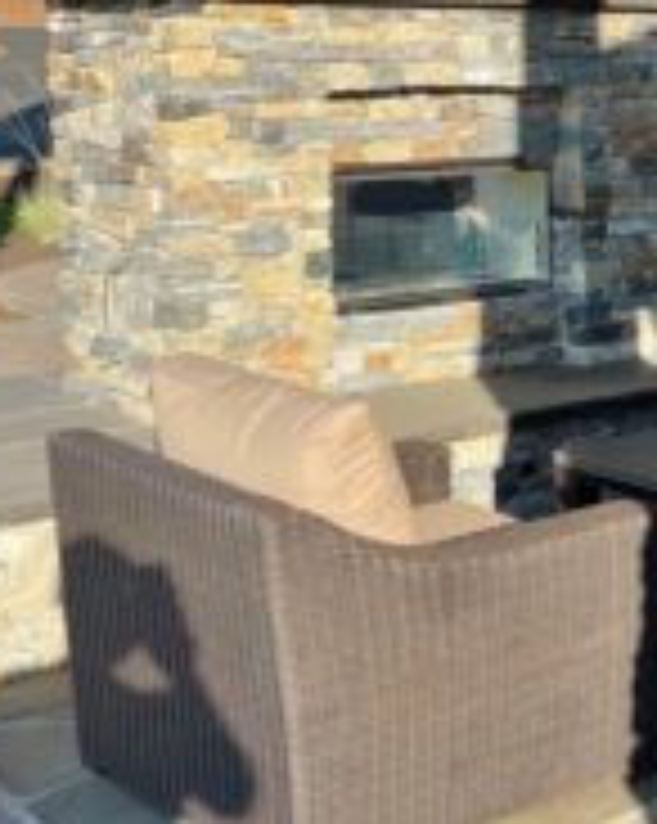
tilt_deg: -5.4
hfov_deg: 19.9
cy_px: 299
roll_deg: +0.6
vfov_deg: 25.7
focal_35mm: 74
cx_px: 693
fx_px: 1802
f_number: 1.6
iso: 32
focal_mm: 4.2
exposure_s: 1/1276
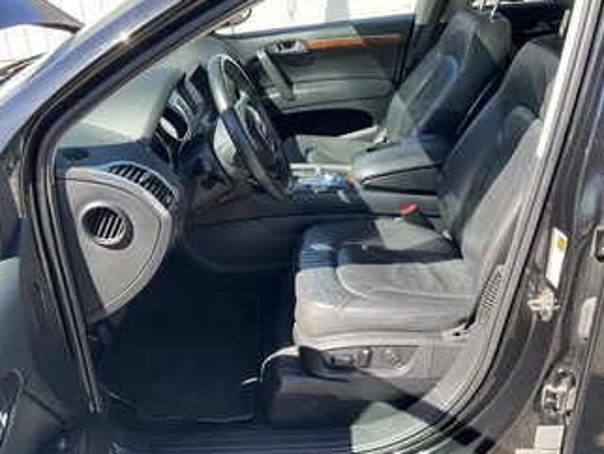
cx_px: 272
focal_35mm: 36
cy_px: 259
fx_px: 629
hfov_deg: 51.2
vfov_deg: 39.6
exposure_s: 1/172
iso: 25
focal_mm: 3
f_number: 1.8
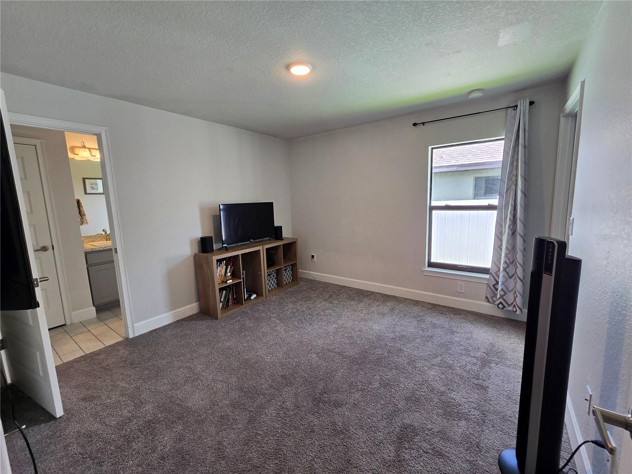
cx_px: 316
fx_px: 237
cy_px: 237
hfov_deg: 106.2
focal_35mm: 13
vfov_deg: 89.9
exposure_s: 1/60
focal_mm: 2.2
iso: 80
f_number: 2.2
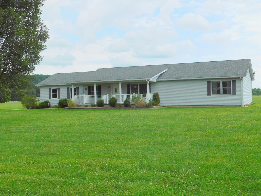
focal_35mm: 45
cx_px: 130
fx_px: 339
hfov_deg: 42.1
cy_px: 98
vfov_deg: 32.2
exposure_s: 1/1250
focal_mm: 8
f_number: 3.7
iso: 125
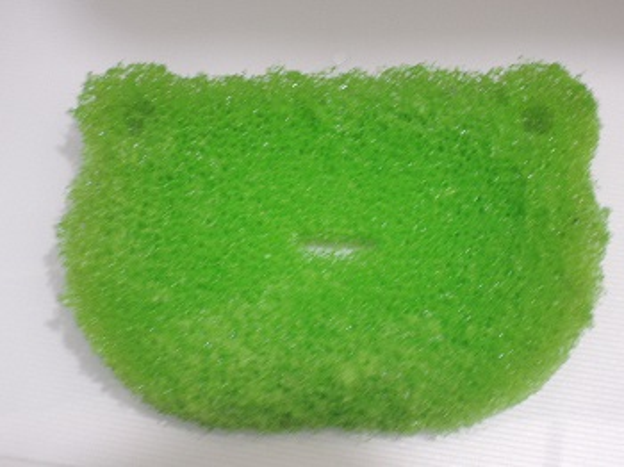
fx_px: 1207
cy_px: 234
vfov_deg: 21.9
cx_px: 312
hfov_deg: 29.0
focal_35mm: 67
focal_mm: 14.3
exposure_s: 1/10
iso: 800
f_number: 5
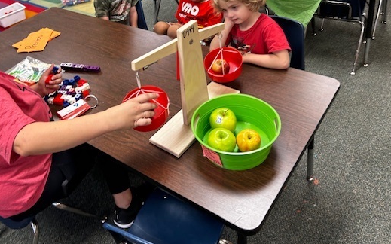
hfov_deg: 56.5
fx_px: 362
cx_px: 170
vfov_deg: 36.5
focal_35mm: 34
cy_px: 66
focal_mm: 5.7
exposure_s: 1/60
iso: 80
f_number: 1.5
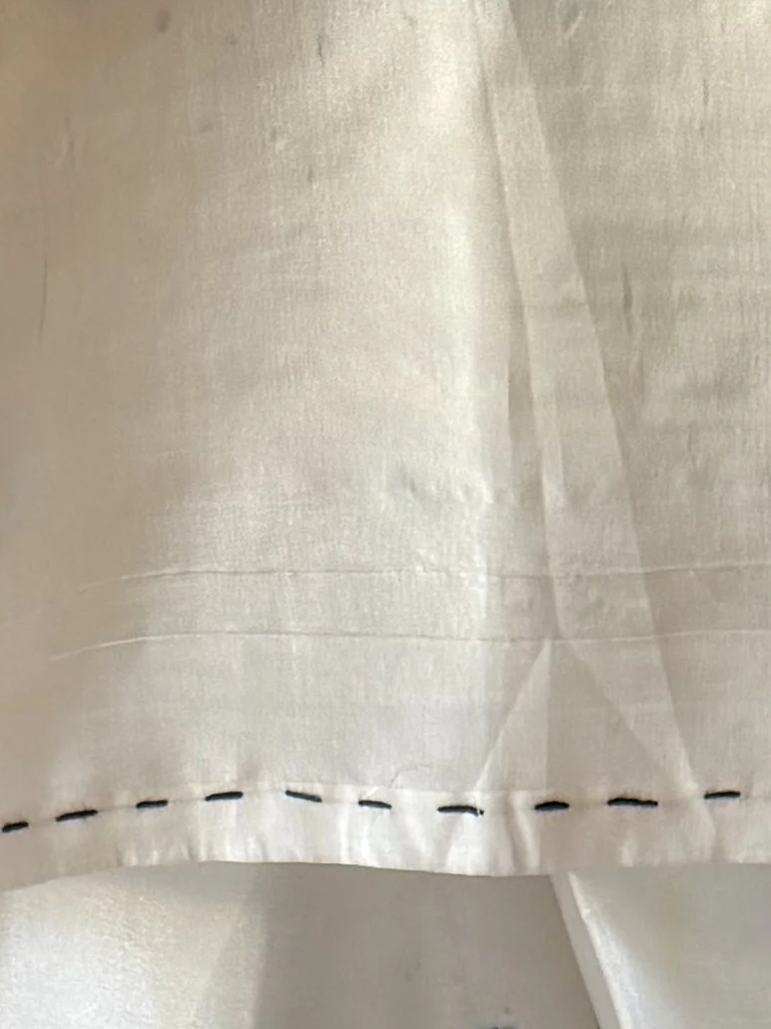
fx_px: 3951
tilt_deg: -5.7
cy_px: 2362
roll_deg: -0.4
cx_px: 565
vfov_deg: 12.2
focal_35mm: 133
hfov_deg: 11.1
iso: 100
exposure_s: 1/50
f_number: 1.78
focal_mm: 6.76
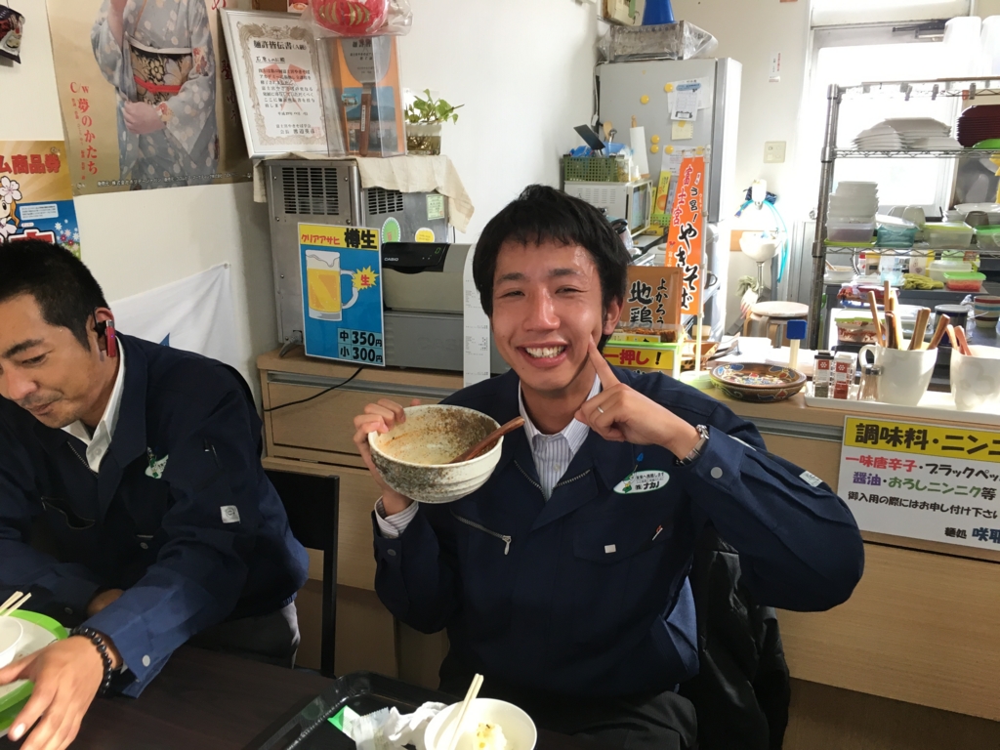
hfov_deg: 61.7
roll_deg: +0.2
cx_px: 500
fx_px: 838
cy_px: 375
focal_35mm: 29
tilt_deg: -15.6
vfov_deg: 48.2
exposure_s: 1/30
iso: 32
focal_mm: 4.15
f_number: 2.2
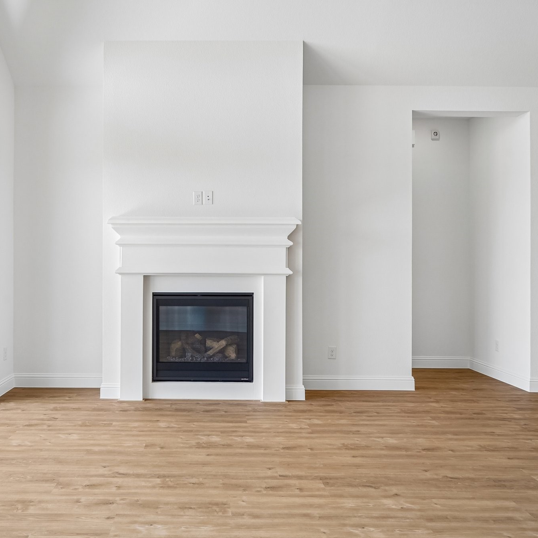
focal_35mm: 31
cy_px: 269
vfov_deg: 52.5
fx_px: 545
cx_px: 189
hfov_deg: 51.8
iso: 500
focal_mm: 24
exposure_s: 1/160
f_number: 8
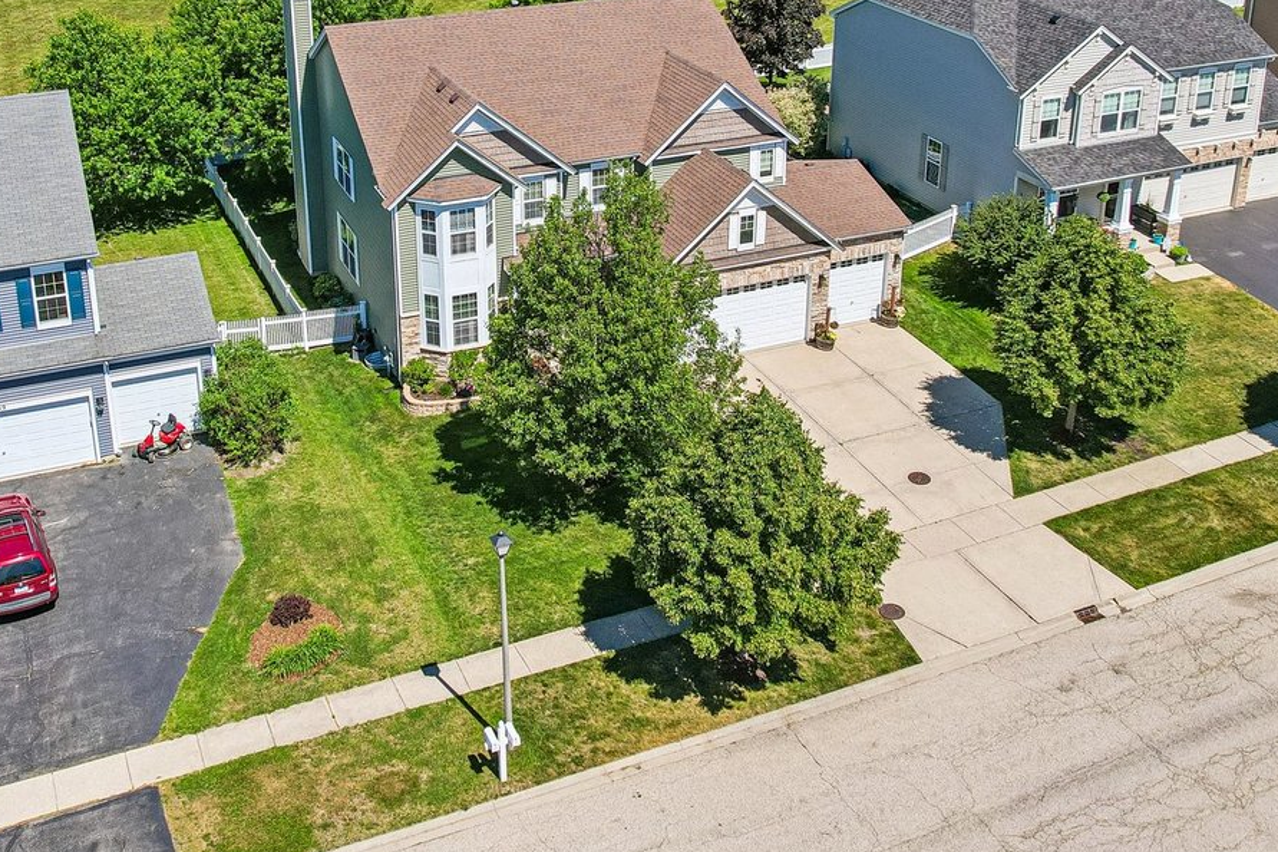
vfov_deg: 32.3
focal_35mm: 40
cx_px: 569
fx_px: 1420
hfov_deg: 48.4
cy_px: 151
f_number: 2.8
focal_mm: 8.4
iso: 110
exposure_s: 1/2500
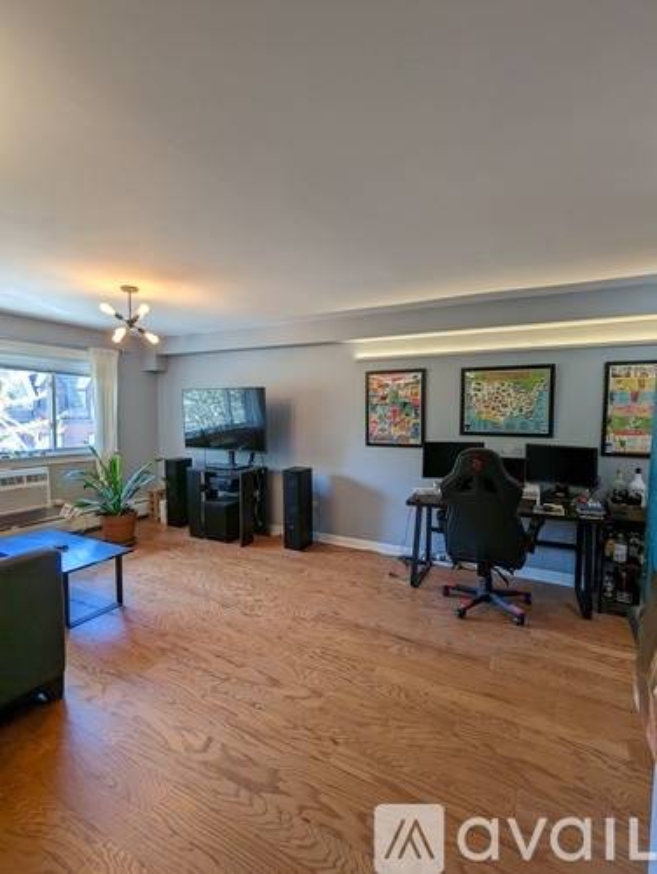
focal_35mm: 16
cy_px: 437
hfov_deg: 78.2
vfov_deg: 94.4
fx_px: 404
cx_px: 328
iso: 69
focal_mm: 2.35
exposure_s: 1/60
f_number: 2.2
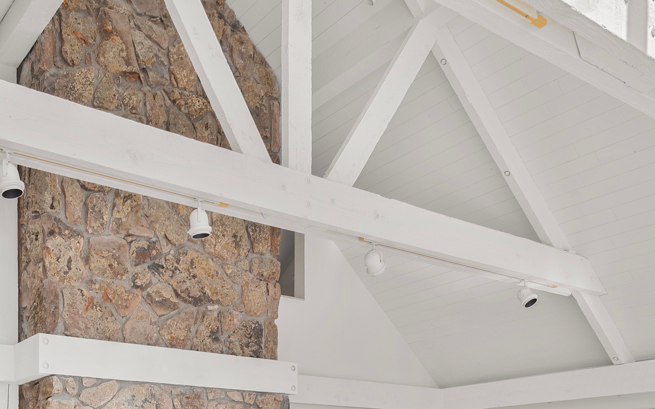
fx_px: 714
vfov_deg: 28.2
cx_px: 171
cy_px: 481
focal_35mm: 40
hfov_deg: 47.6
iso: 320
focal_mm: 17
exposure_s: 1/20
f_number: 7.1
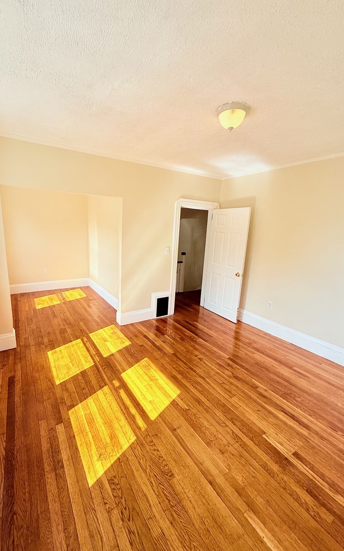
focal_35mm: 15
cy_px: 273
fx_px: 225
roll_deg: -2.1
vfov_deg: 101.5
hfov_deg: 74.3
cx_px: 146
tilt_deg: -11.6
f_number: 2.2
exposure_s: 1/307
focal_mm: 2.22
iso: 50
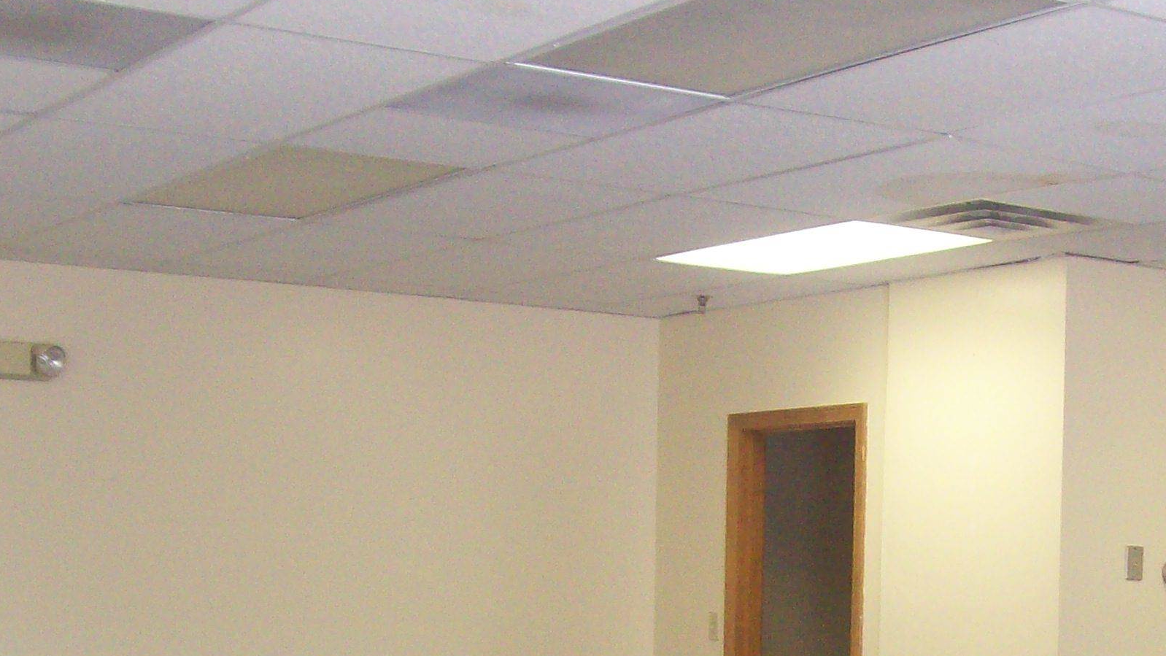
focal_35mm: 75
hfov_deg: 27.8
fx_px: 2319
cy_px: 779
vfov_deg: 15.5
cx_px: 880
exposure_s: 1/64
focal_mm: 6
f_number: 2.7
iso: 200
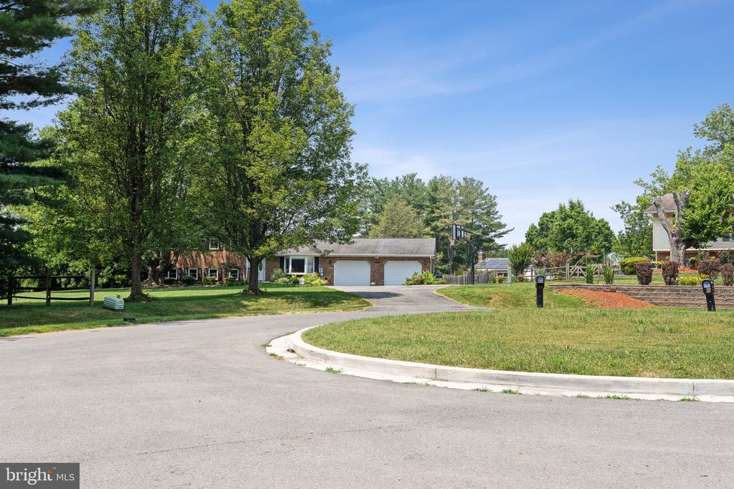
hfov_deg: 54.4
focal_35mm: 35
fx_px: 714
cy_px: 244
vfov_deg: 37.9
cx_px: 367
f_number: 7.1
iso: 200
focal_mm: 35
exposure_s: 1/400
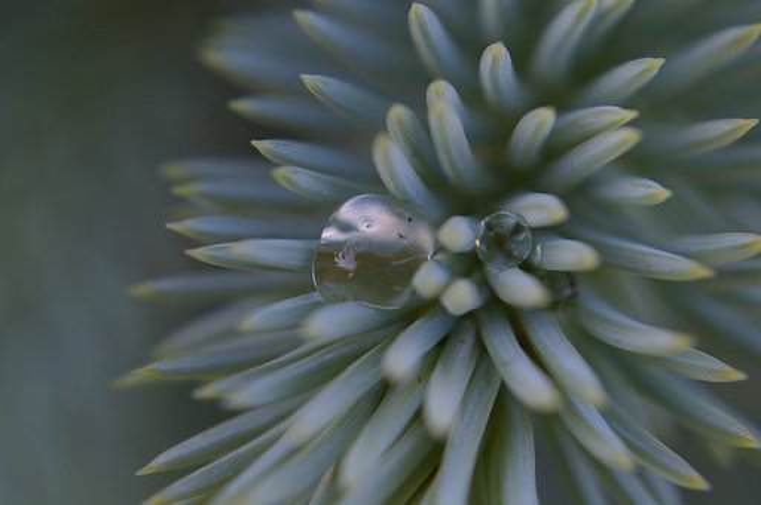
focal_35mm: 82
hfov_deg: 24.6
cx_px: 380
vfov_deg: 16.5
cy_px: 252
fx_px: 1742
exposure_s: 1/125
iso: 400
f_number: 8
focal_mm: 55
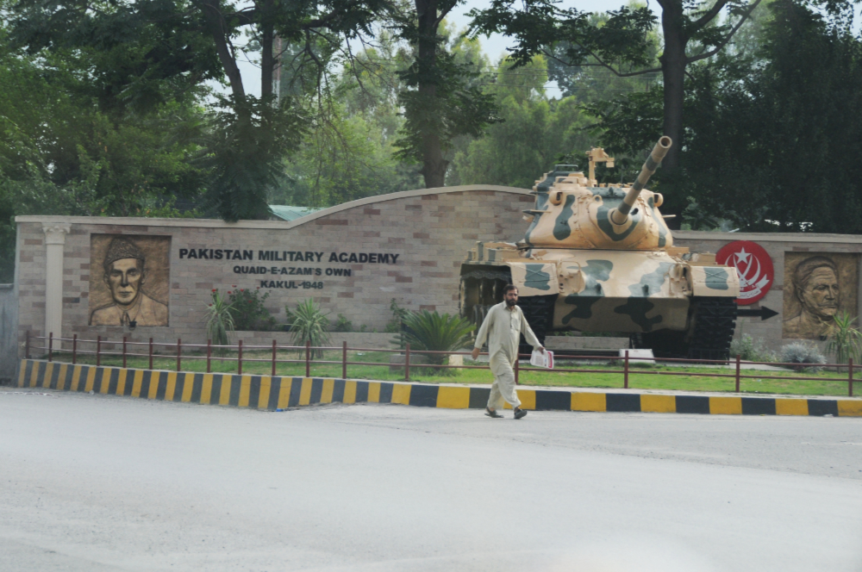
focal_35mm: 112
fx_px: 2690
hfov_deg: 18.2
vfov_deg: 12.1
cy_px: 286
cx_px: 431
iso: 320
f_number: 5
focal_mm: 75
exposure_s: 1/640
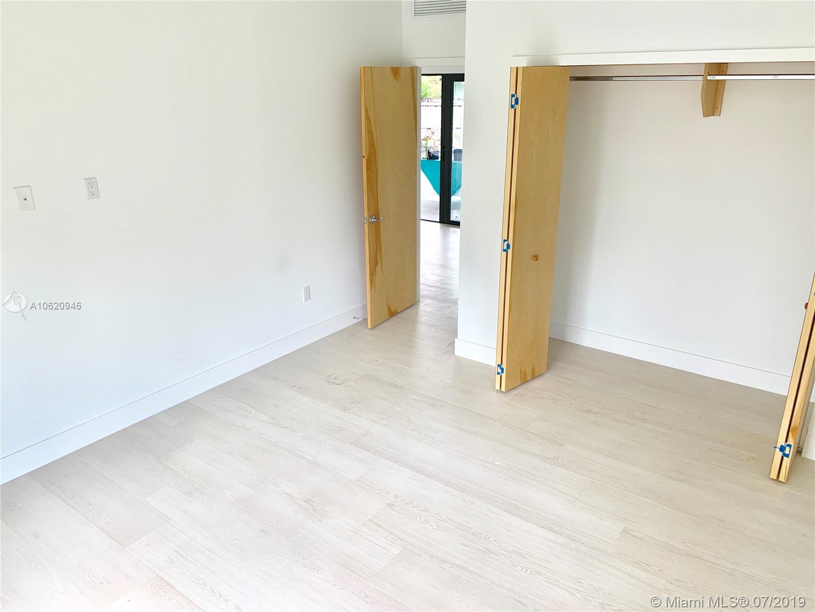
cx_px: 408
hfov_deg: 67.3
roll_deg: -0.2
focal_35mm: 26
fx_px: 612
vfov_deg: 53.1
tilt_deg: -18.3
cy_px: 306
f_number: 1.8
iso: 25
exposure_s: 1/122
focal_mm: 4.25
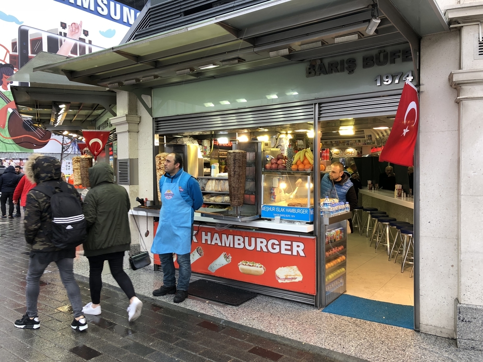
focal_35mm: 28
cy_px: 181
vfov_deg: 49.7
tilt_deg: -2.7
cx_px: 242
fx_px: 391
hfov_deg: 63.4
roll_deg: +0.6
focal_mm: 3.99
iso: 25
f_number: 1.8
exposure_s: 1/100
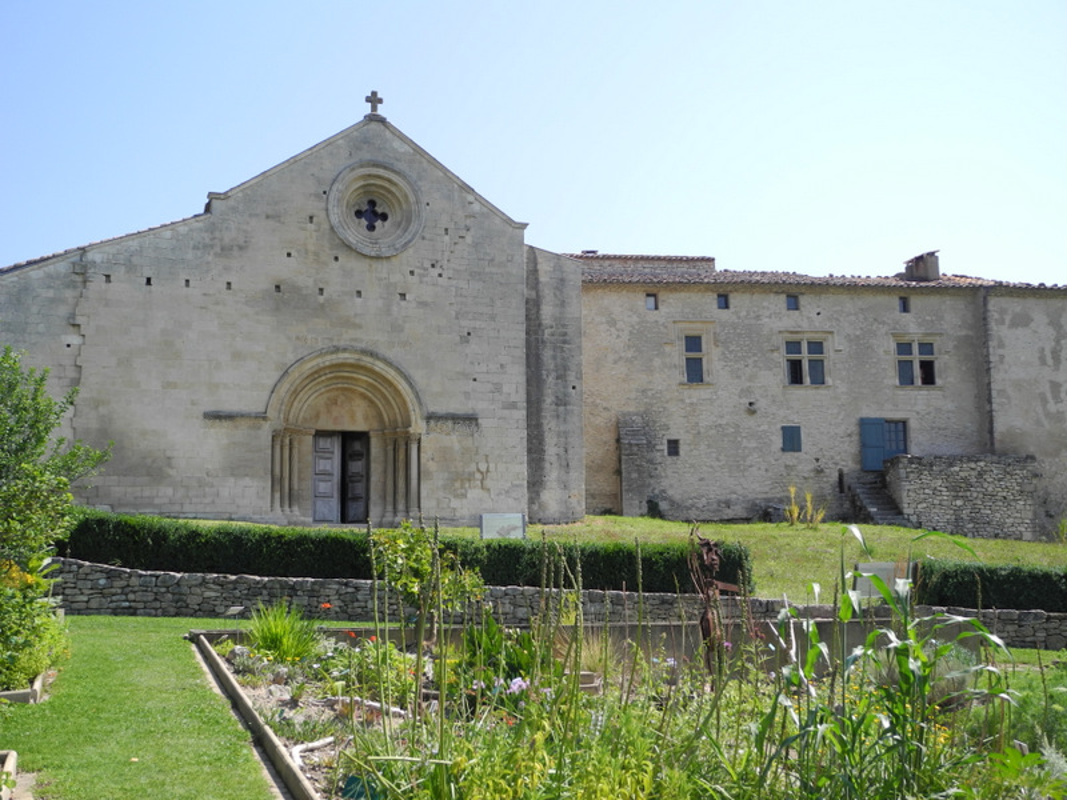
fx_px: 1264
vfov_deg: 35.1
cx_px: 534
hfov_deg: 45.8
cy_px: 400
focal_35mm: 41
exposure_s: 1/800
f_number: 3.2
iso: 100
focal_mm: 8.8
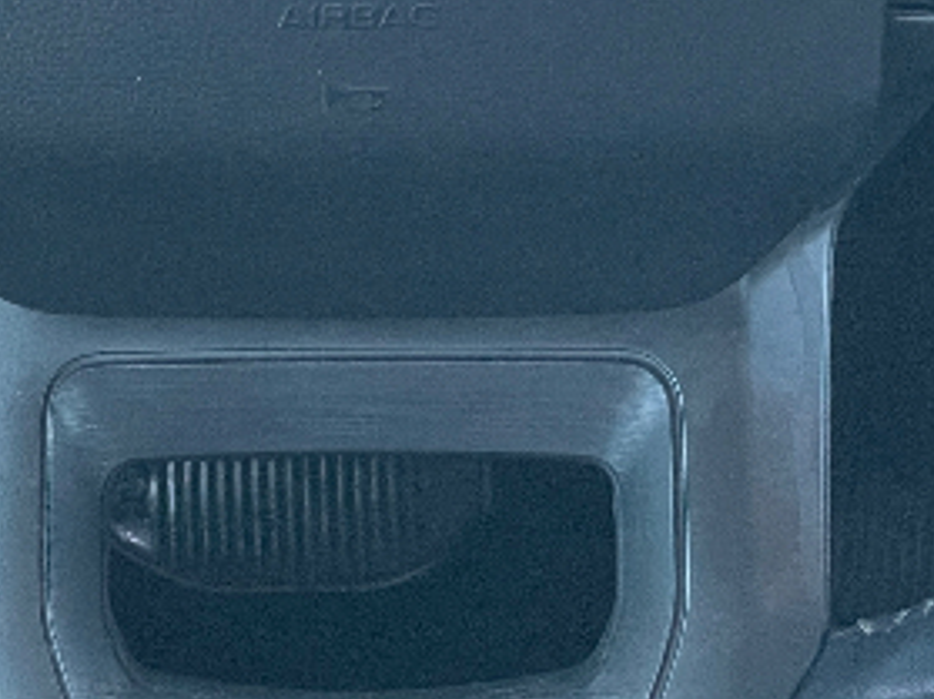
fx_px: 5151
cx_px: 291
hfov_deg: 10.3
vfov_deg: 7.6
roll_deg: +1.0
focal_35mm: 191
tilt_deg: -35.5
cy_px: -301
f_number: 2
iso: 160
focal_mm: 6
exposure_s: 1/99
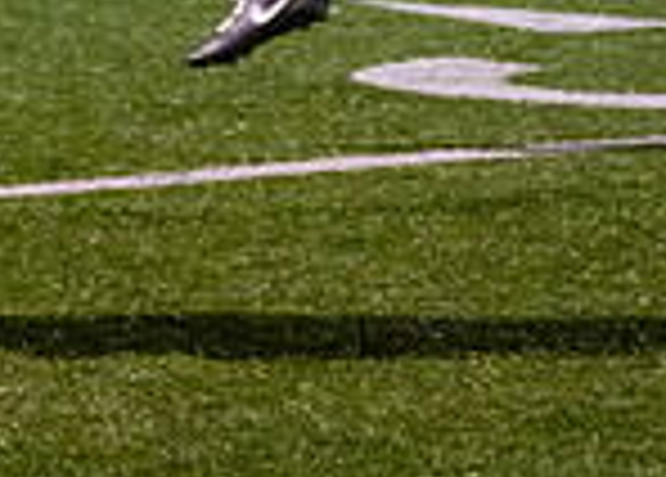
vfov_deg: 3.7
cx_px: -809
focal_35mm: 388
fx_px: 7346
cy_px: -198
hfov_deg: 5.1
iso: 2000
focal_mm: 70
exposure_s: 1/1000
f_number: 2.8
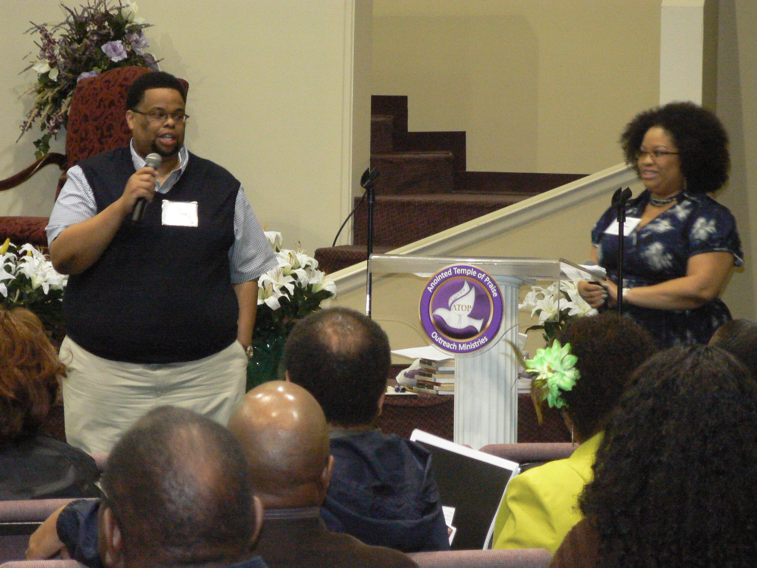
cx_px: 378
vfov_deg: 8.8
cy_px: 284
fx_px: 3674
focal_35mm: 168
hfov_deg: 11.8
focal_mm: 28
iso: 400
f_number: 3.3
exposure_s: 1/30
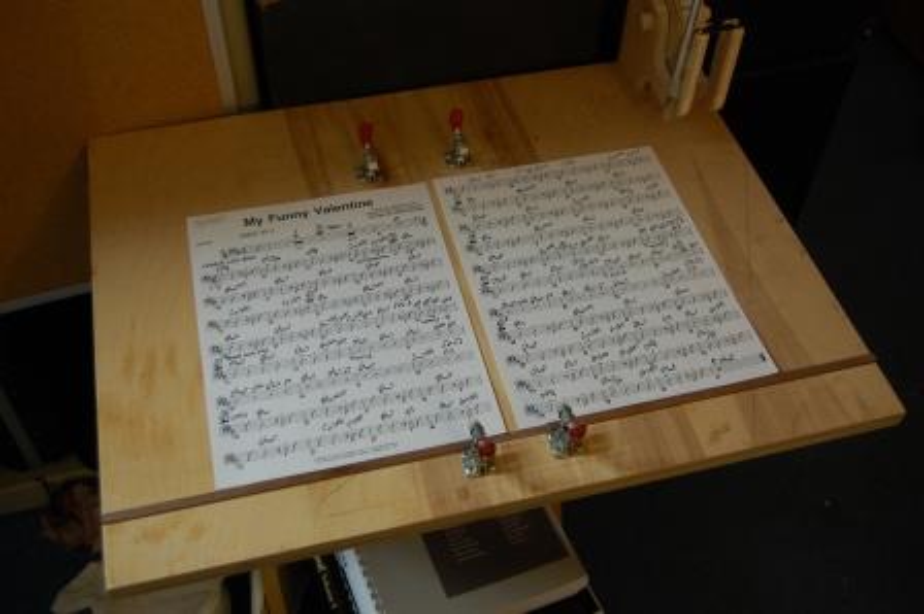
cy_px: 307
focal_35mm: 39
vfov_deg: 34.2
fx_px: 1000
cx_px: 462
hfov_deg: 49.6
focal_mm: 26
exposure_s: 1/30
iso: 400
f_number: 4
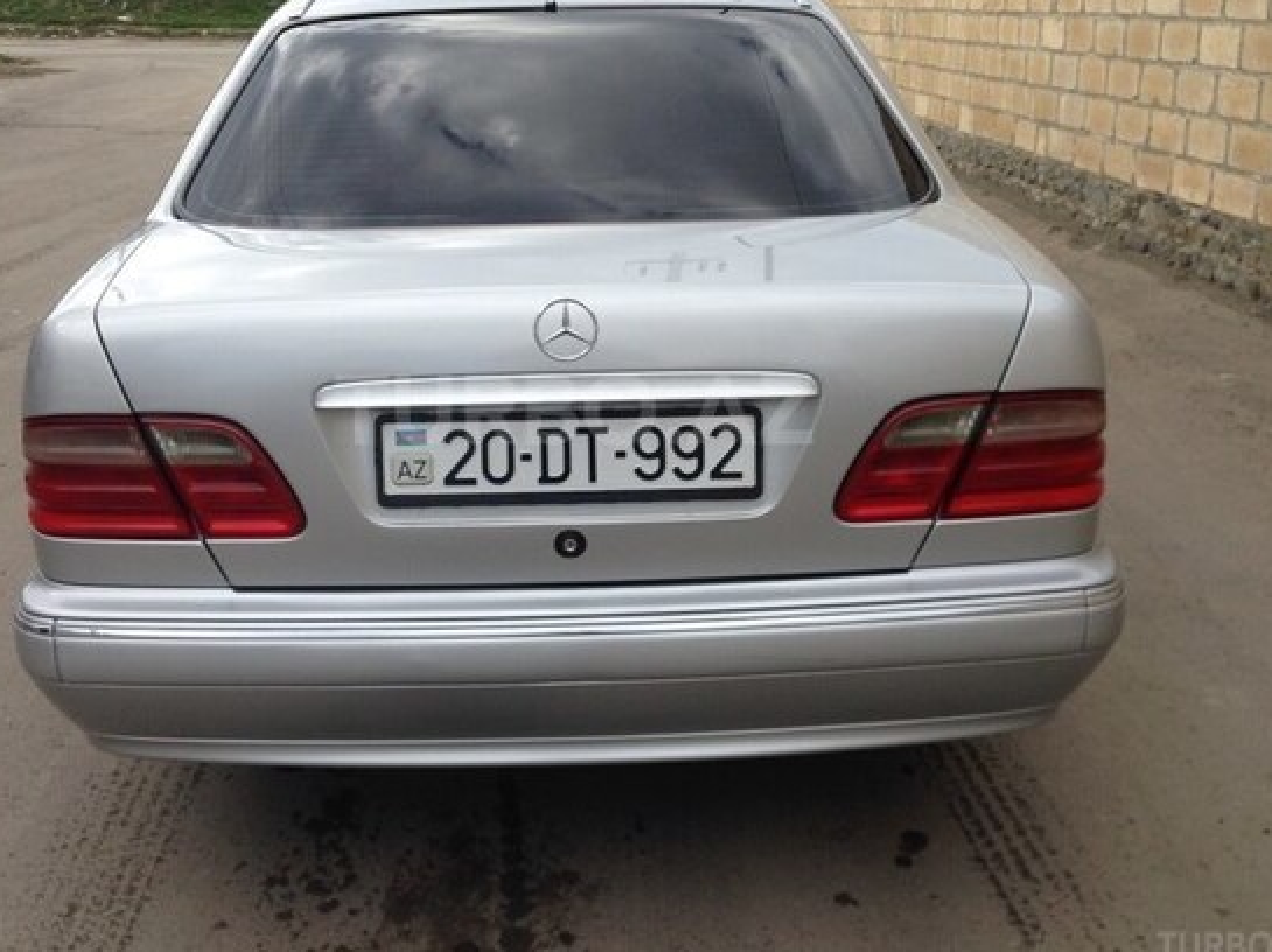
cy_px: 410
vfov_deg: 35.9
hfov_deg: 46.8
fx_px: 1469
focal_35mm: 40
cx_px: 574
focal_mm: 4.12
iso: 50
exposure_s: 1/669
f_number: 2.4
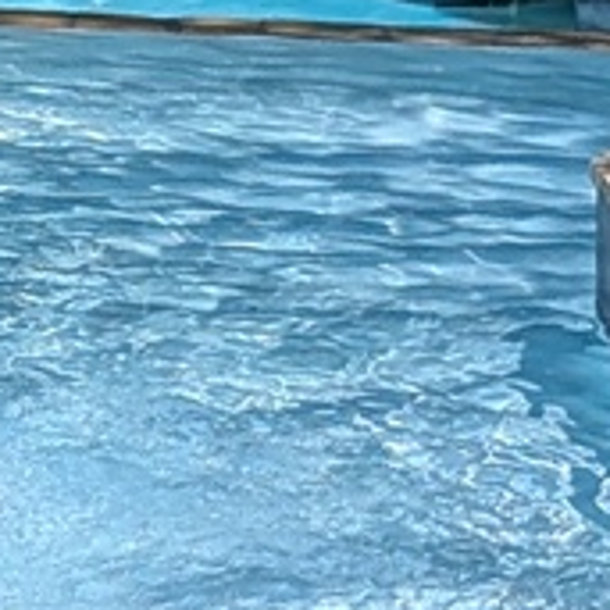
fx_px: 7257
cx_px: -1006
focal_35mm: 364
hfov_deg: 4.7
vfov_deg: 4.8
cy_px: -328
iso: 22
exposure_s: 1/1399
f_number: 1.68
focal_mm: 6.9
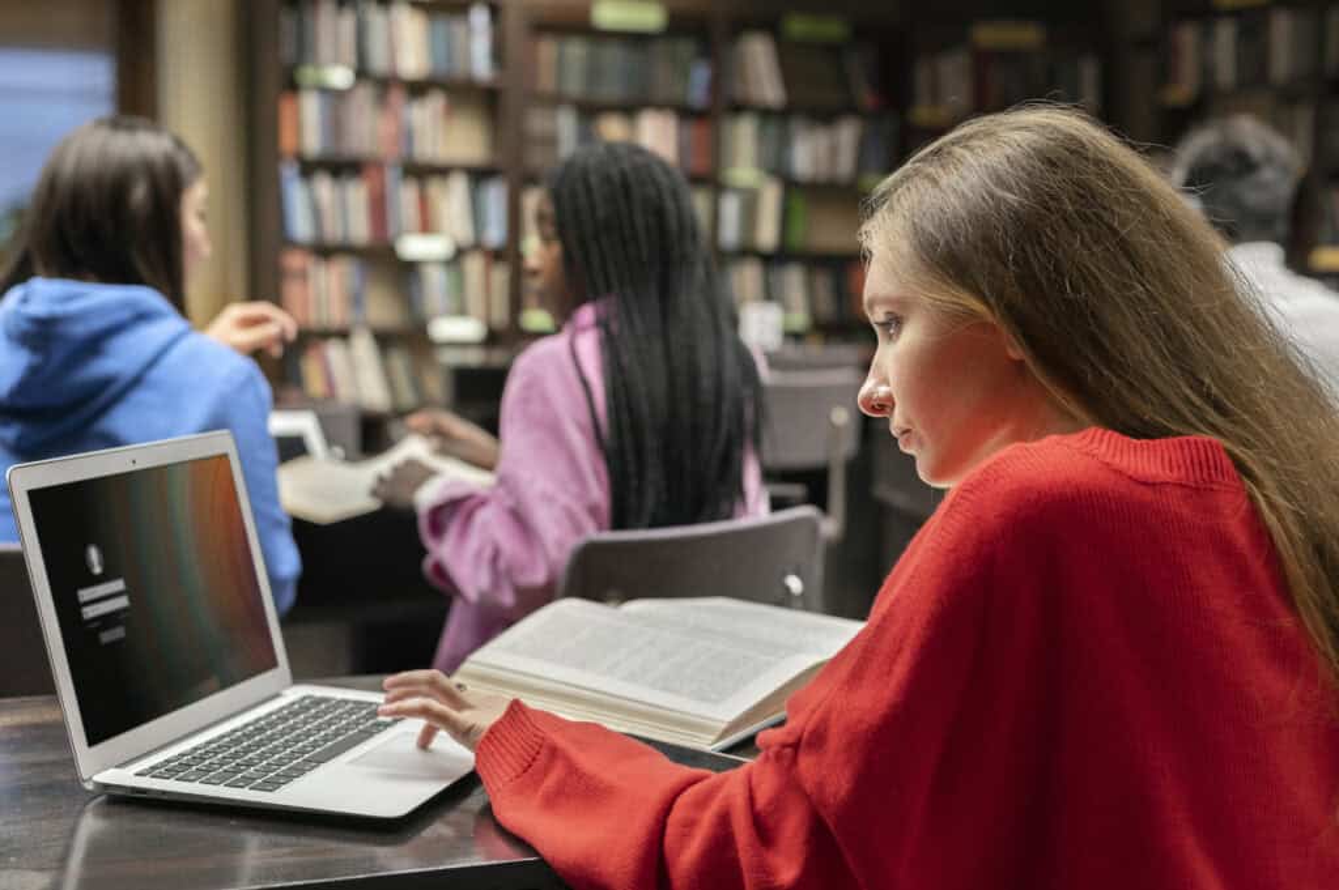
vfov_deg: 26.9
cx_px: 670
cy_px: 445
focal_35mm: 50
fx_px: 1858
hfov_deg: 39.6
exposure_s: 1/250
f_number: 3.2
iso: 800
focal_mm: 50
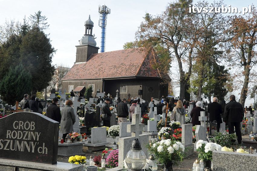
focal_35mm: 39
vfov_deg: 34.1
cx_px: 128
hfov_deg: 49.6
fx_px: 278
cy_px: 86
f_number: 10
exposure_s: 1/400
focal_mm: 26
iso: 800
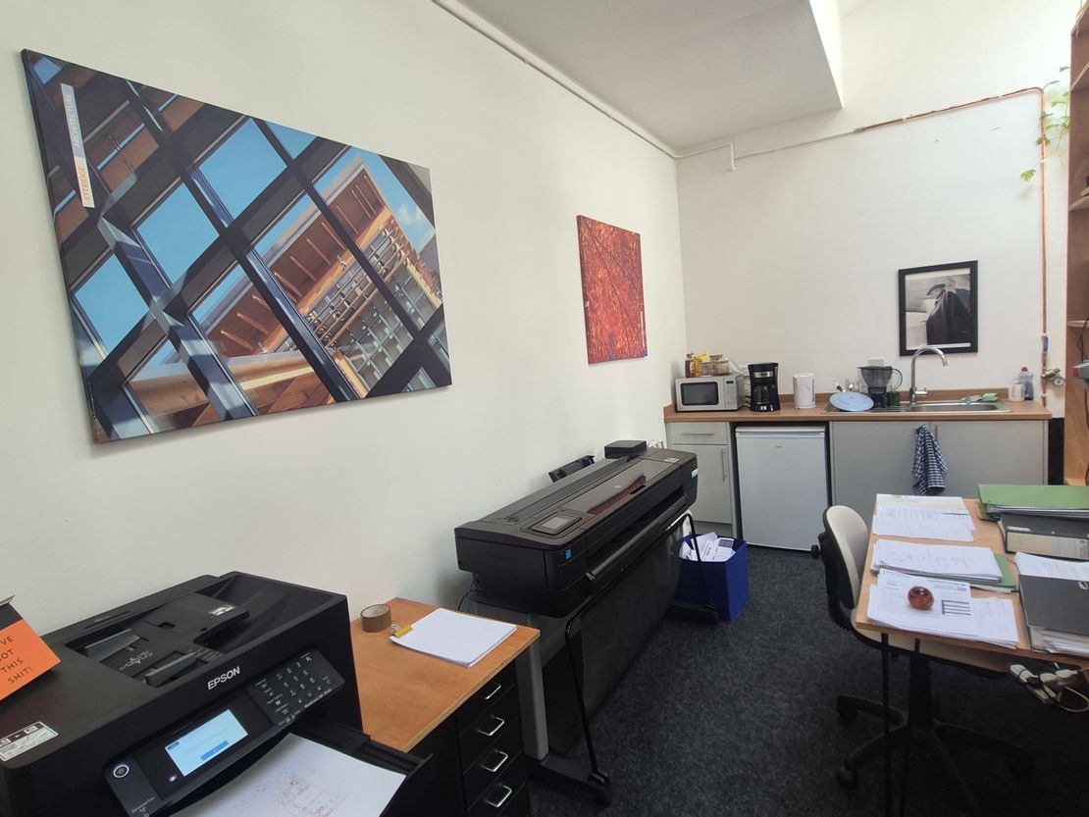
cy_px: 408
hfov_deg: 106.2
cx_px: 544
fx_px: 409
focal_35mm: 13
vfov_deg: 89.9
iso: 64
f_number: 2.2
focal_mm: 1.74
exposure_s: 1/50
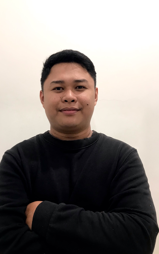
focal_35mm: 30
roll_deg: -1.5
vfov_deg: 62.9
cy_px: 127
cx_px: 68
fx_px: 208
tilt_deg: -1.9
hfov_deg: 41.7
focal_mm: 3.99
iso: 40
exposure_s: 1/17
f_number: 1.8
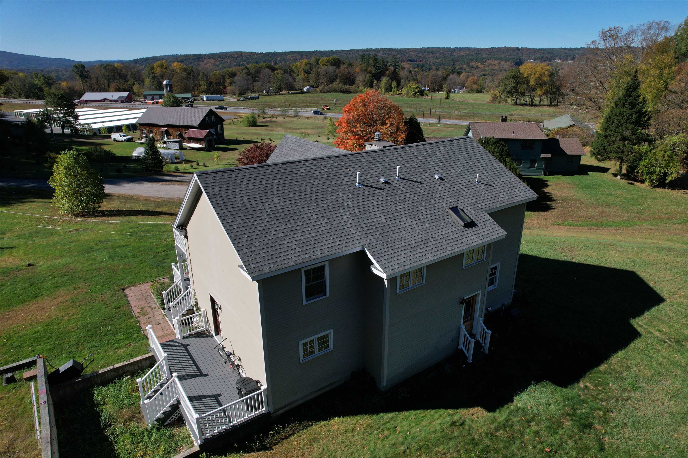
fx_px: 420
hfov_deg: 78.6
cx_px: 344
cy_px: 229
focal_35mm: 22
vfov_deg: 57.2
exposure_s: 1/2500
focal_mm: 8.38
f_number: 2.8
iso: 100
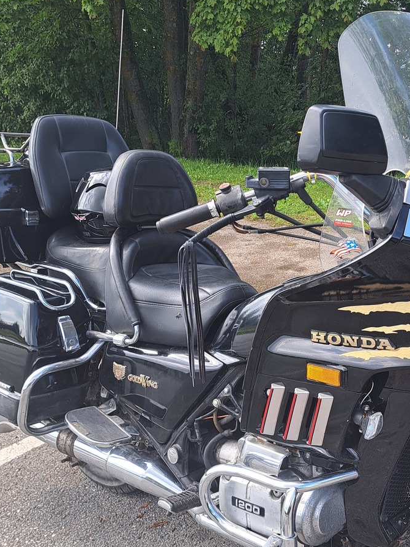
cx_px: 329
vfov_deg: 43.8
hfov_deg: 32.7
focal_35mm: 43
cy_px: 286
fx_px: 679
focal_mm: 5.23
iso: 50
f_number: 1.8
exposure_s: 1/284
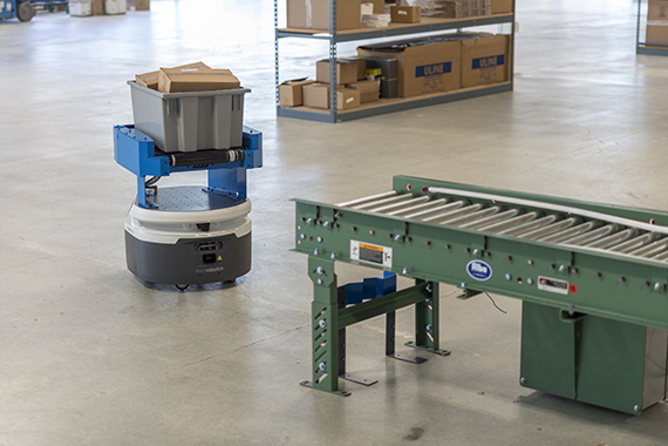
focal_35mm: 70
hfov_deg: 28.8
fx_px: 1299
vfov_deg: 19.5
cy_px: 223
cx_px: 334
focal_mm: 70
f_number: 2.8
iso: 200
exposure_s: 1/60
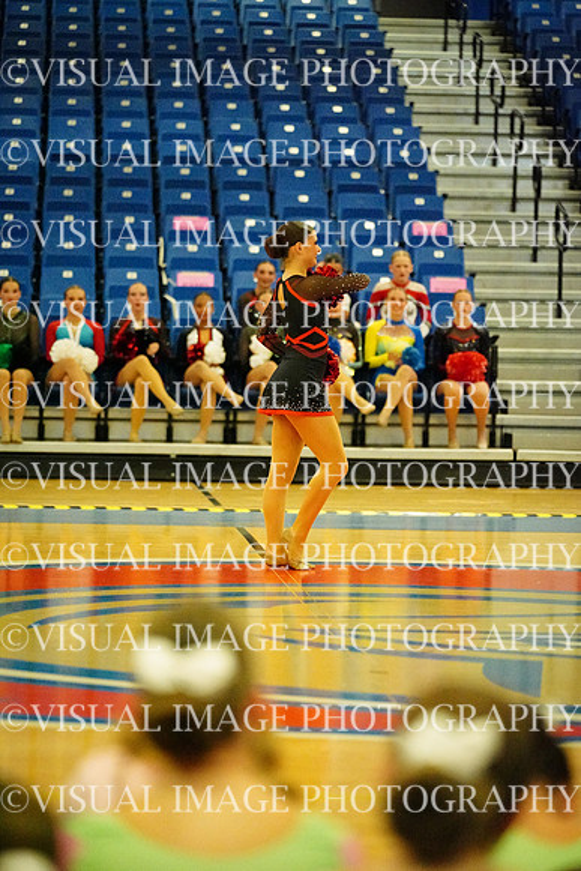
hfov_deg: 9.2
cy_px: 436
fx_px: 3629
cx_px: 290
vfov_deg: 13.7
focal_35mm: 150
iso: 25600
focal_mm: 150
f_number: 2.8
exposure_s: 1/1600
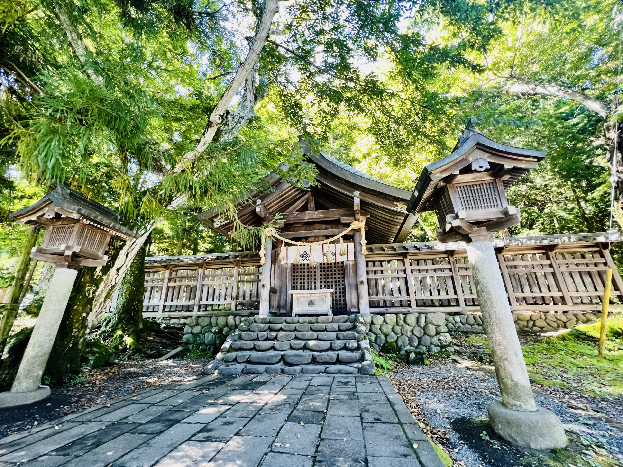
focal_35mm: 13
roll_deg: +0.5
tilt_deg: +20.5
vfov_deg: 89.9
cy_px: 234
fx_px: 234
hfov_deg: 106.2
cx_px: 312
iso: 250
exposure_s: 1/99
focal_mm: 1.57
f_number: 1.8
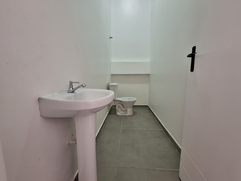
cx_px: 120
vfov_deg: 89.9
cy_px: 90
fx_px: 91
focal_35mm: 13
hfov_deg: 106.2
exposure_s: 1/40
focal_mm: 1.74
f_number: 2.2
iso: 160
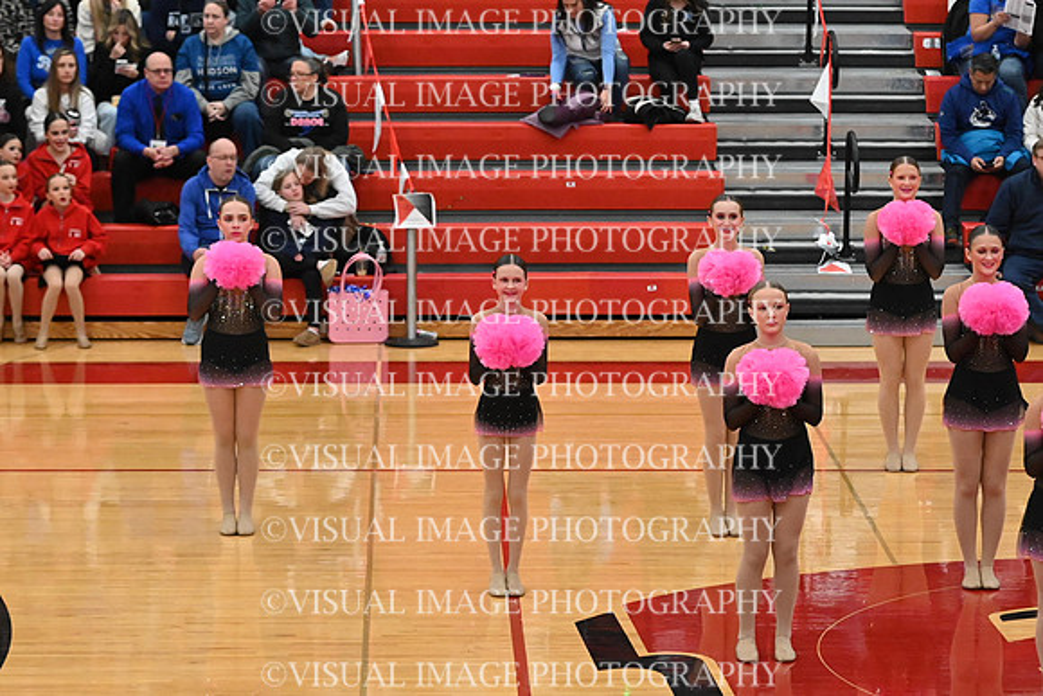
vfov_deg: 9.3
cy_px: 348
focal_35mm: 147
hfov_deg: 14.0
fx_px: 4260
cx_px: 522
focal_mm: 98
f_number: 4
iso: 8000
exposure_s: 1/400
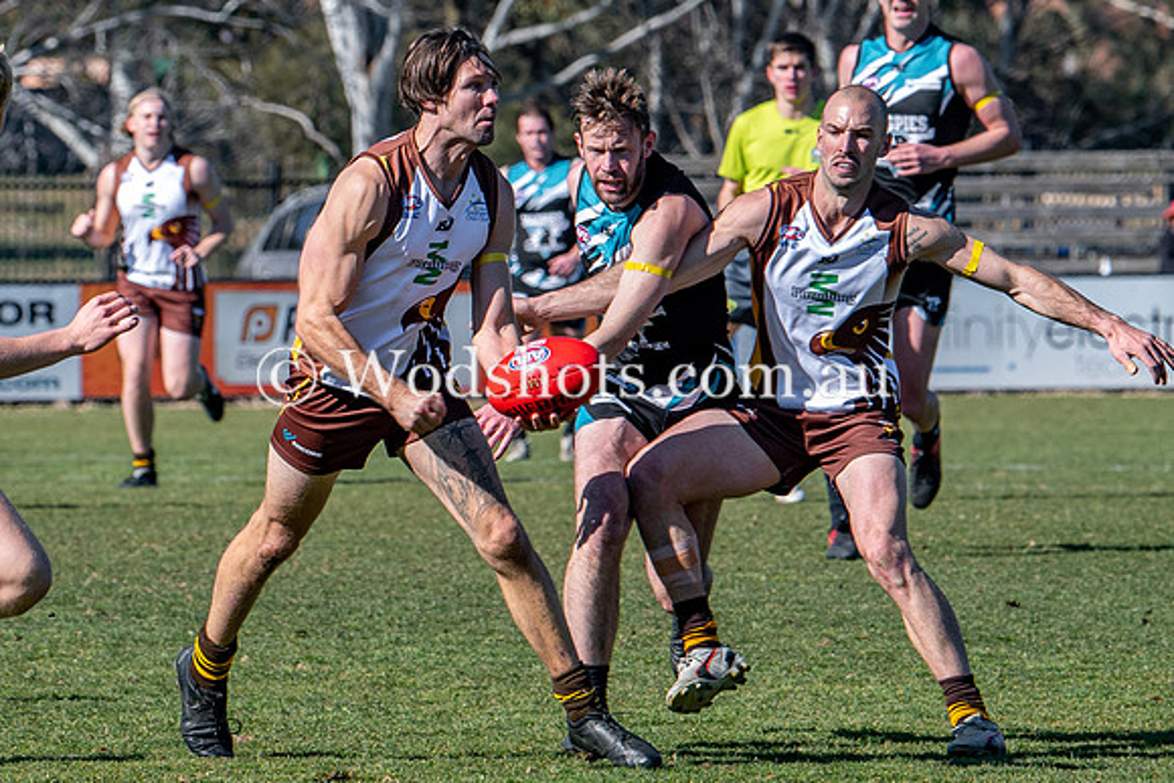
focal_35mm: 478
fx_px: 15605
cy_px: 313
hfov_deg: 4.3
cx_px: 437
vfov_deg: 2.9
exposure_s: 1/1000
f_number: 5
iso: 200
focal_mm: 150
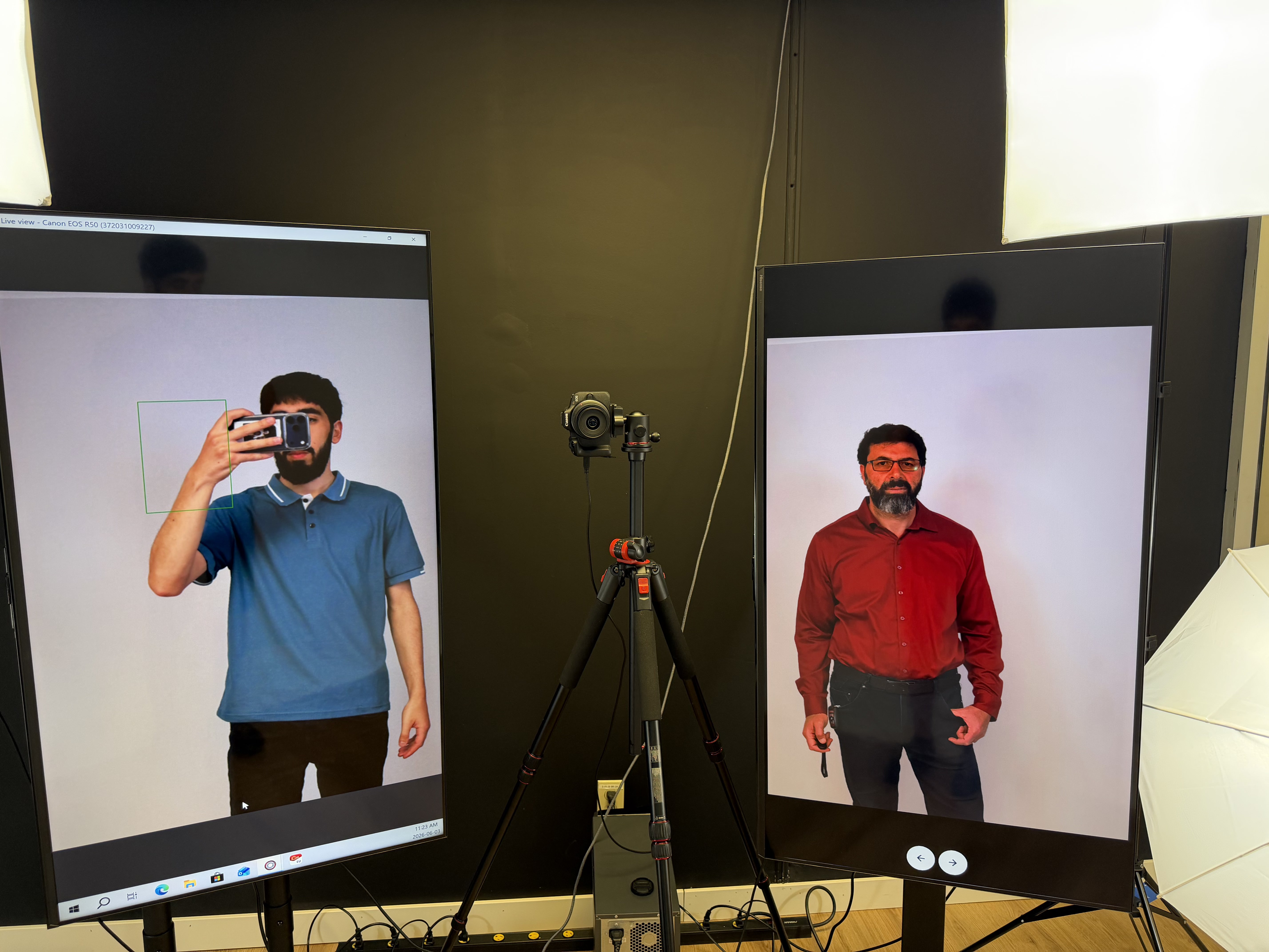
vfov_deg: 56.8
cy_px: 476
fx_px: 880
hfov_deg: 71.6
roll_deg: +0.0
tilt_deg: -7.7
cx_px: 634
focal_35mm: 24
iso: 125
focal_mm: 6.76
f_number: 1.78
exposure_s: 1/65
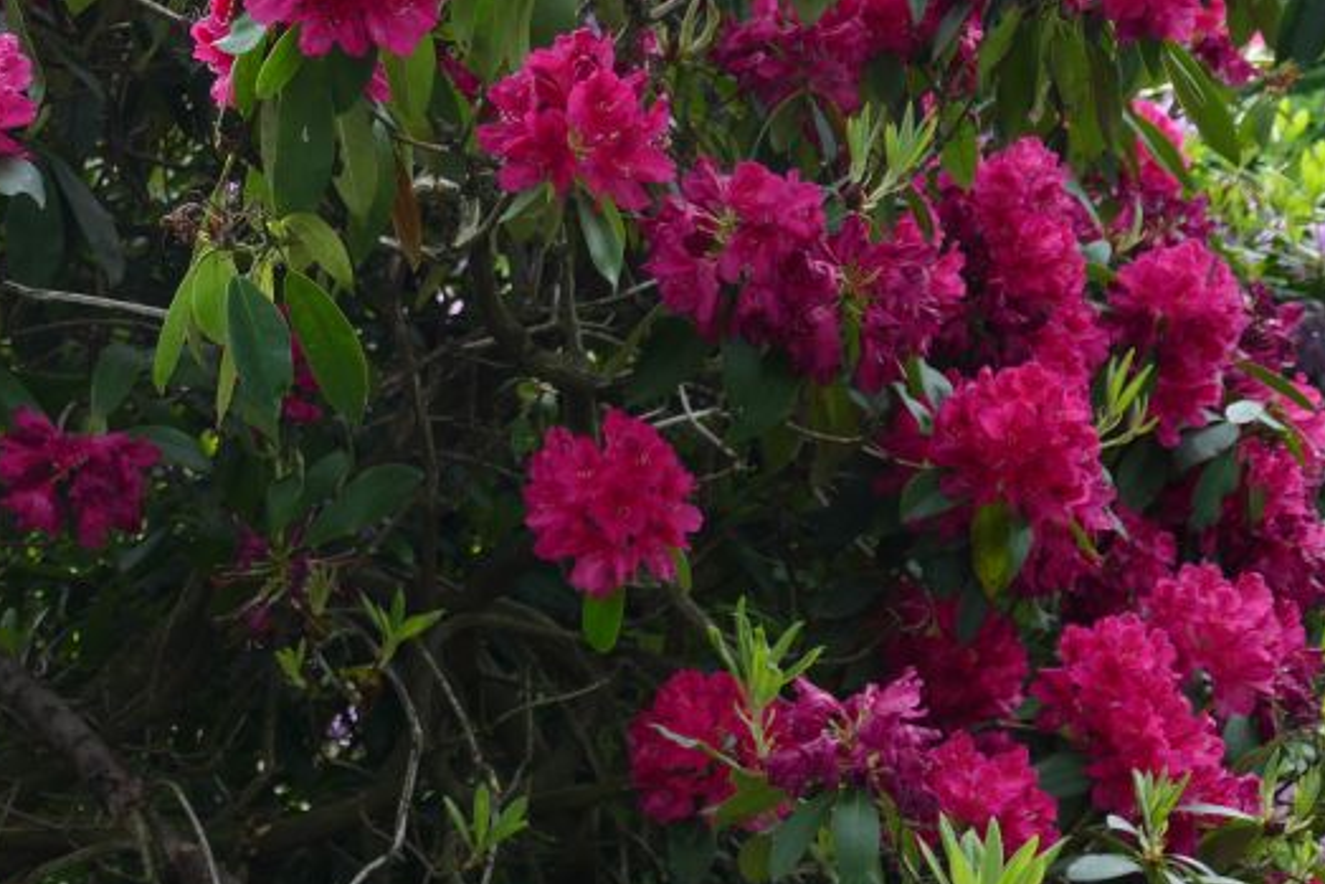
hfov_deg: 16.9
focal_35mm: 117
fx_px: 4307
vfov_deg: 11.6
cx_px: -134
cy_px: -20
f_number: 3.3
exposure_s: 1/125
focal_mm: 18.44
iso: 125
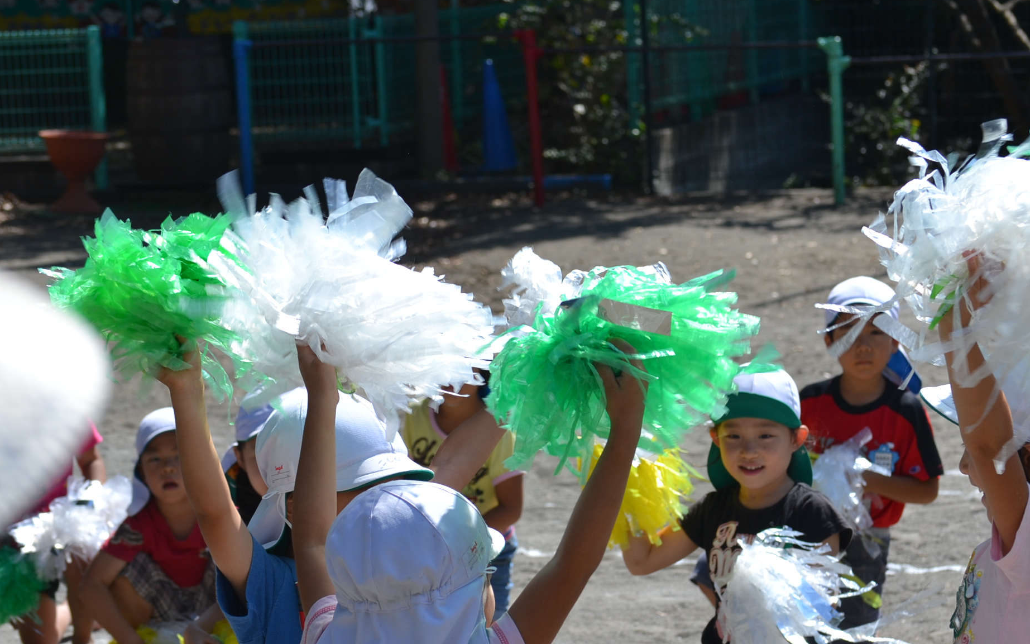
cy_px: 421
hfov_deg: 16.6
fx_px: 3537
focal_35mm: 126
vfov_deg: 10.4
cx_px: 584
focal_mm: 66
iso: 100
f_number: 8
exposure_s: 1/250
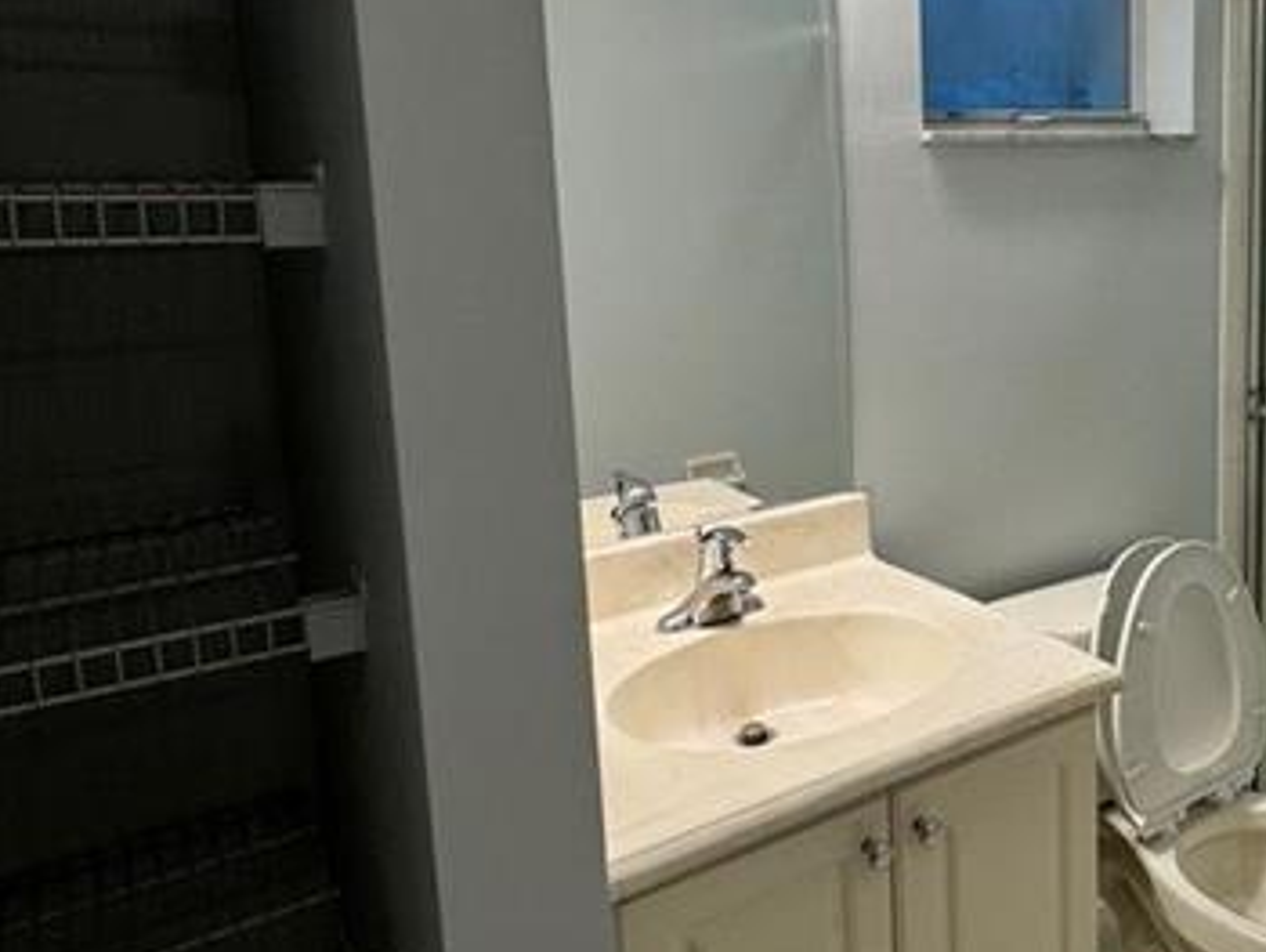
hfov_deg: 53.2
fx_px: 1171
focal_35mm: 32
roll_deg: +1.3
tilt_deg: -9.5
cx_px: 1006
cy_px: 347
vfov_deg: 43.8
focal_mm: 2.22
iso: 100
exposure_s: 1/120
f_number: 2.2
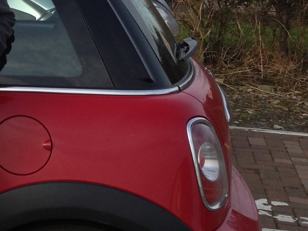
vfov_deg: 13.2
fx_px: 996
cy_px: 52
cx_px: -195
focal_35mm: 112
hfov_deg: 15.7
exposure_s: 1/630
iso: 64
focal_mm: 4.13
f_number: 2.4
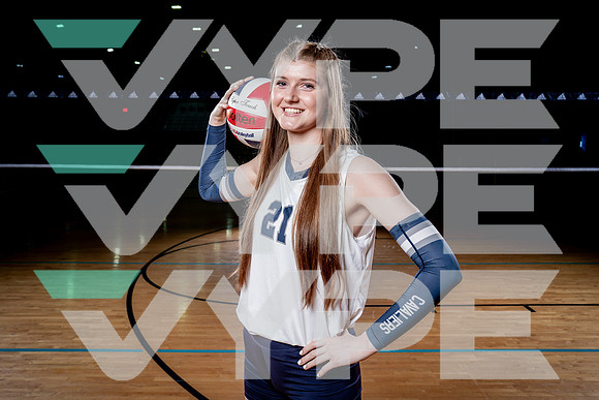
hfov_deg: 57.0
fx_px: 552
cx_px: 300
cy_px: 200
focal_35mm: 33
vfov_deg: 39.8
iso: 250
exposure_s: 1/250
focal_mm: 32
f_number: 5.6
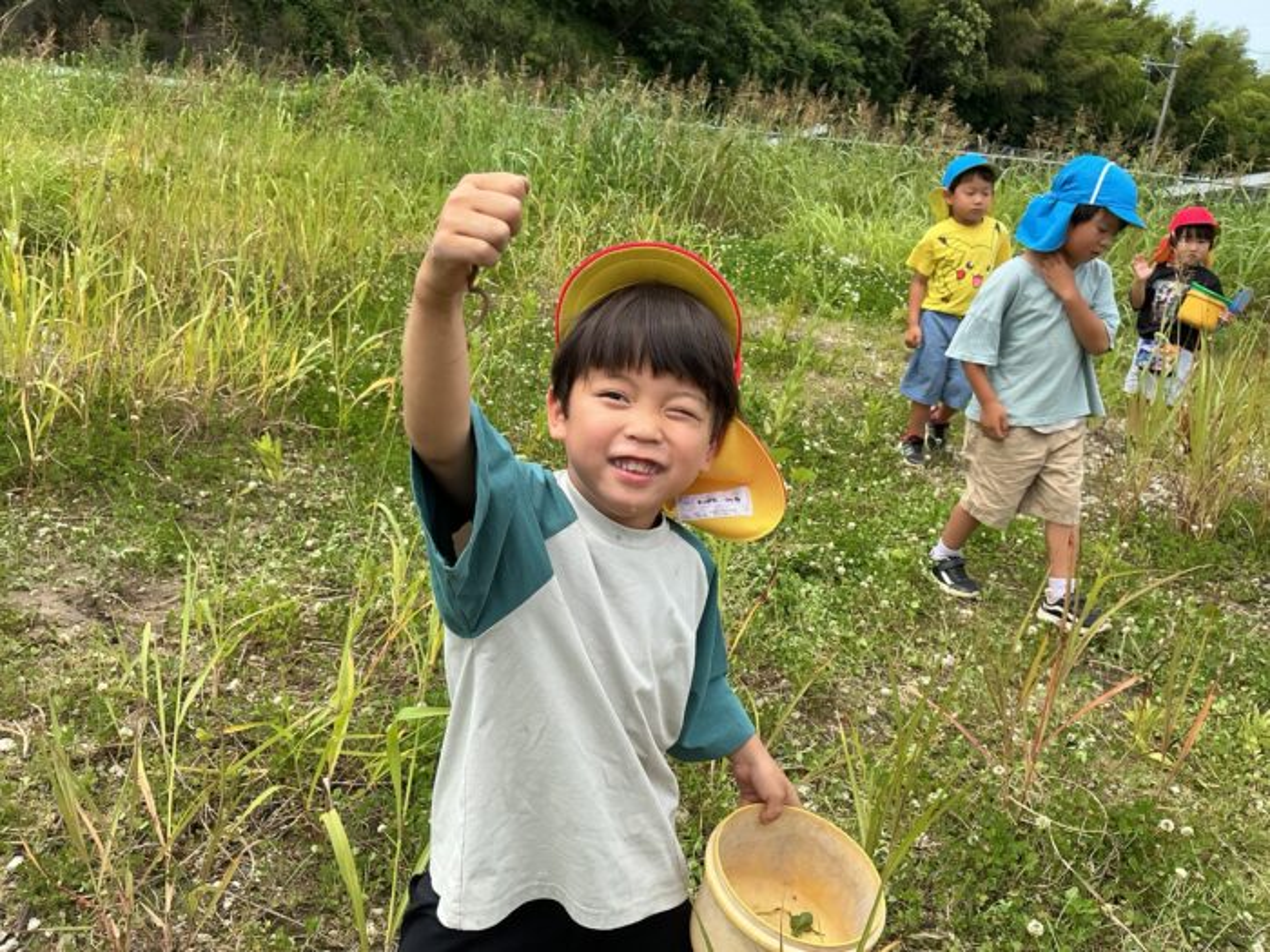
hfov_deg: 61.7
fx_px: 1064
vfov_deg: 48.2
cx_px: 635
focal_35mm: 29
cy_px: 476
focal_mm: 3
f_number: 1.8
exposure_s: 1/1221
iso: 25
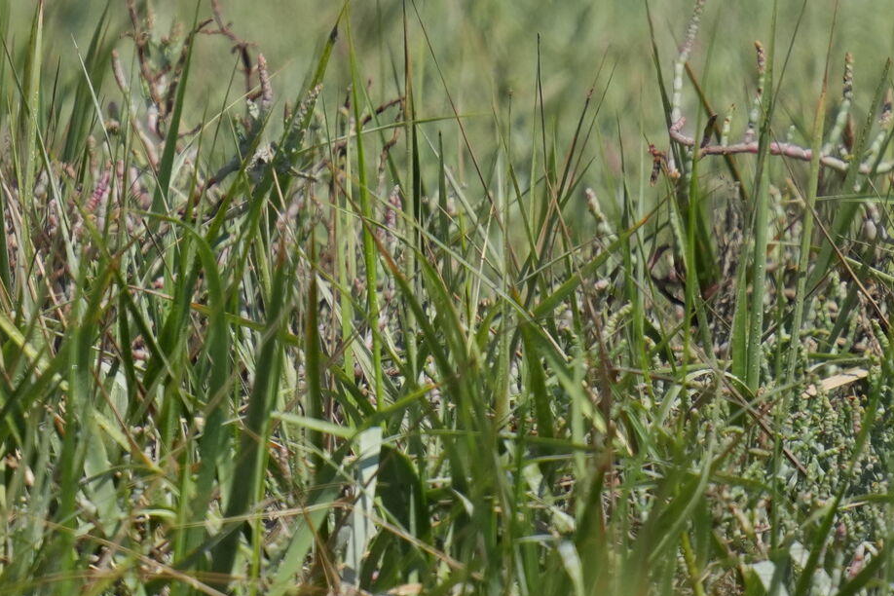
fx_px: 70099
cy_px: -647
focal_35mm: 2823
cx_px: -764
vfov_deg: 0.5
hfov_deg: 0.7
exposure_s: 1/2000
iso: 500
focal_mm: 600
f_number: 5.6
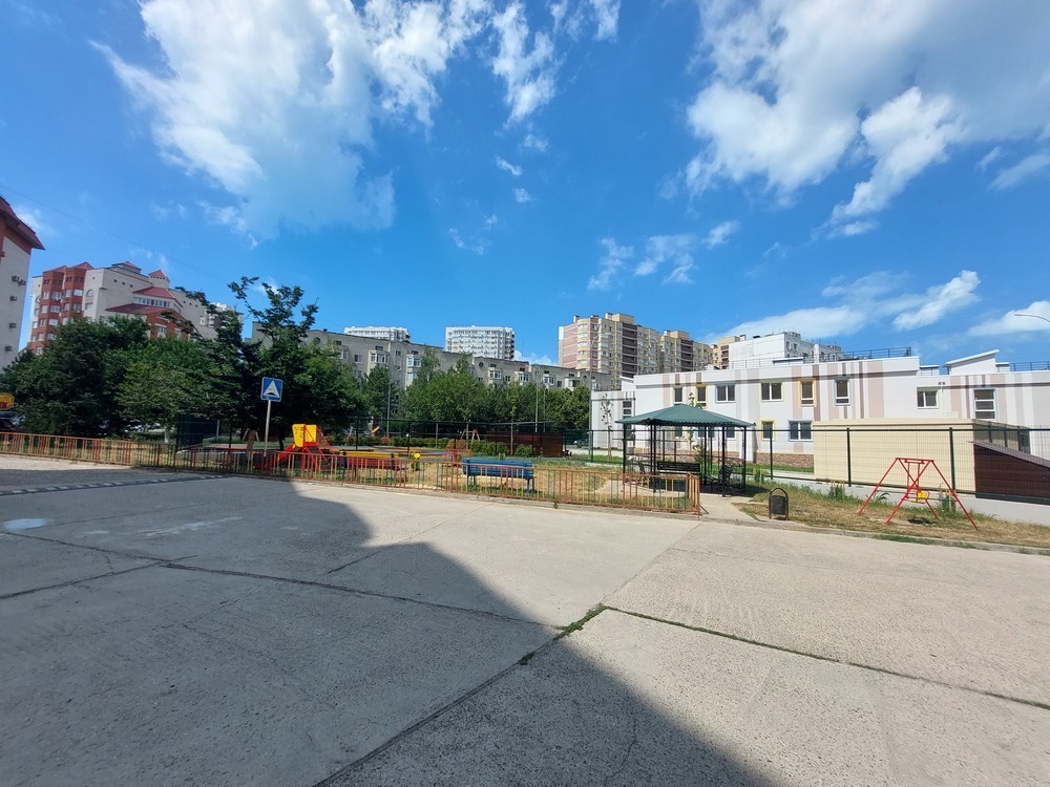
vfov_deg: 89.9
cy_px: 394
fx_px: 394
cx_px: 525
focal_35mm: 13
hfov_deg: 106.2
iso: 50
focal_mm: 1.74
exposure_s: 1/2043
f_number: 2.2
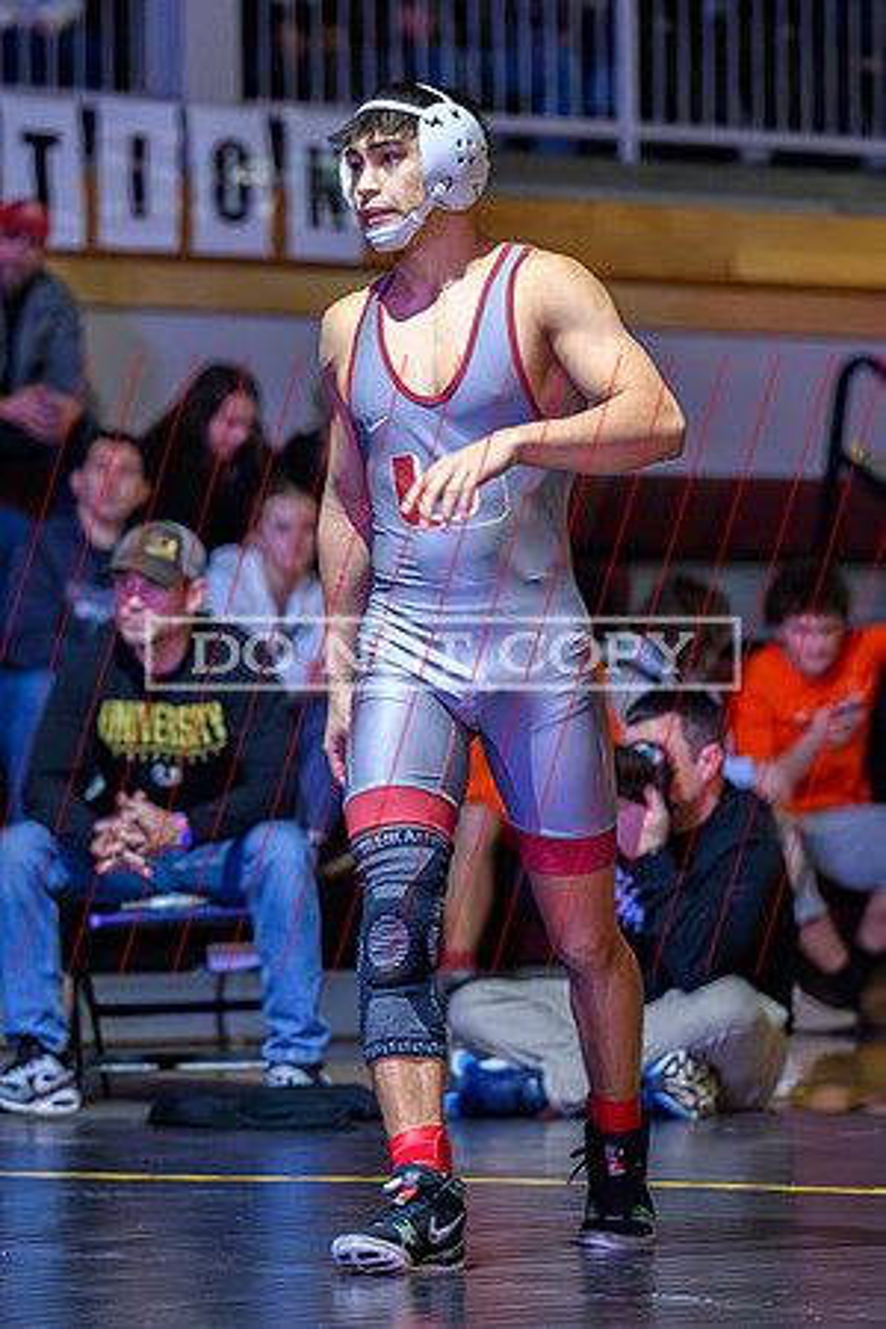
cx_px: 331
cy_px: 596
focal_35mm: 205
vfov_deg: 10.0
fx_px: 7562
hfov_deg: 6.7
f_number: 2.8
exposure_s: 1/250
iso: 8000
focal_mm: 110
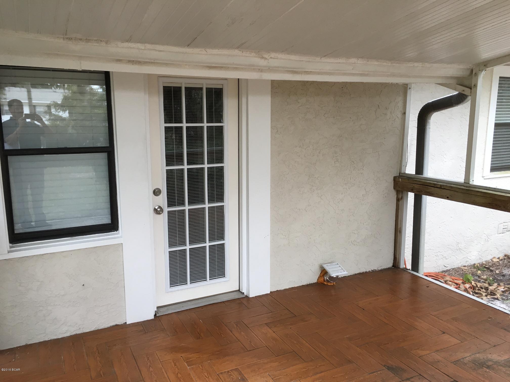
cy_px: 191
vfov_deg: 48.2
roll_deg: +0.3
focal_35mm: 29
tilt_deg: -9.3
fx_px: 427
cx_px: 255
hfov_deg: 61.7
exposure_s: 1/40
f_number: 2.2
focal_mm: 4.15
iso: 25
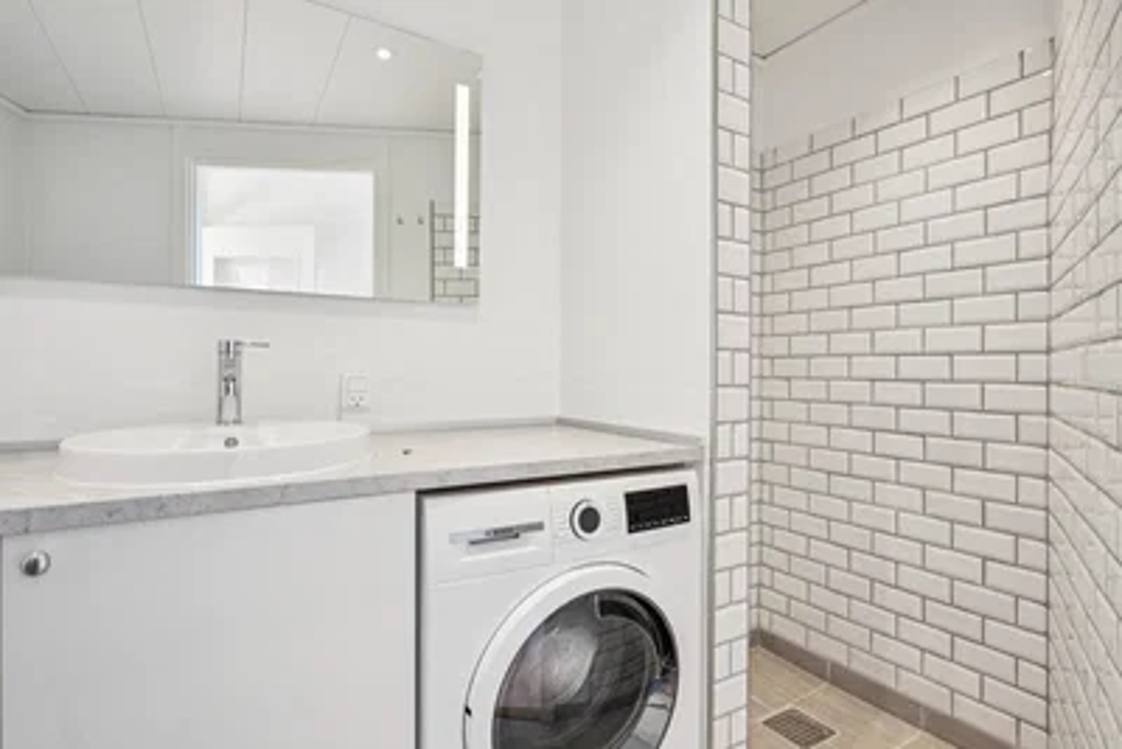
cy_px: 374
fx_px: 530
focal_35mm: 17
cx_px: 561
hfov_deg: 93.3
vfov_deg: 70.5
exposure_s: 1/30
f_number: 8
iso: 800
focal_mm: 11.5
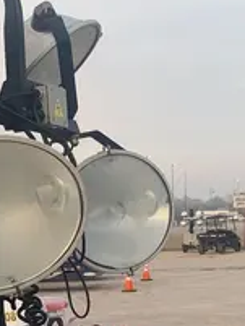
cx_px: 94
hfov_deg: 15.6
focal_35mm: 95
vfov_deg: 19.4
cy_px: 400
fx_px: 896
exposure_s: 1/181
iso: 25
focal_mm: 4.25
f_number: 1.8
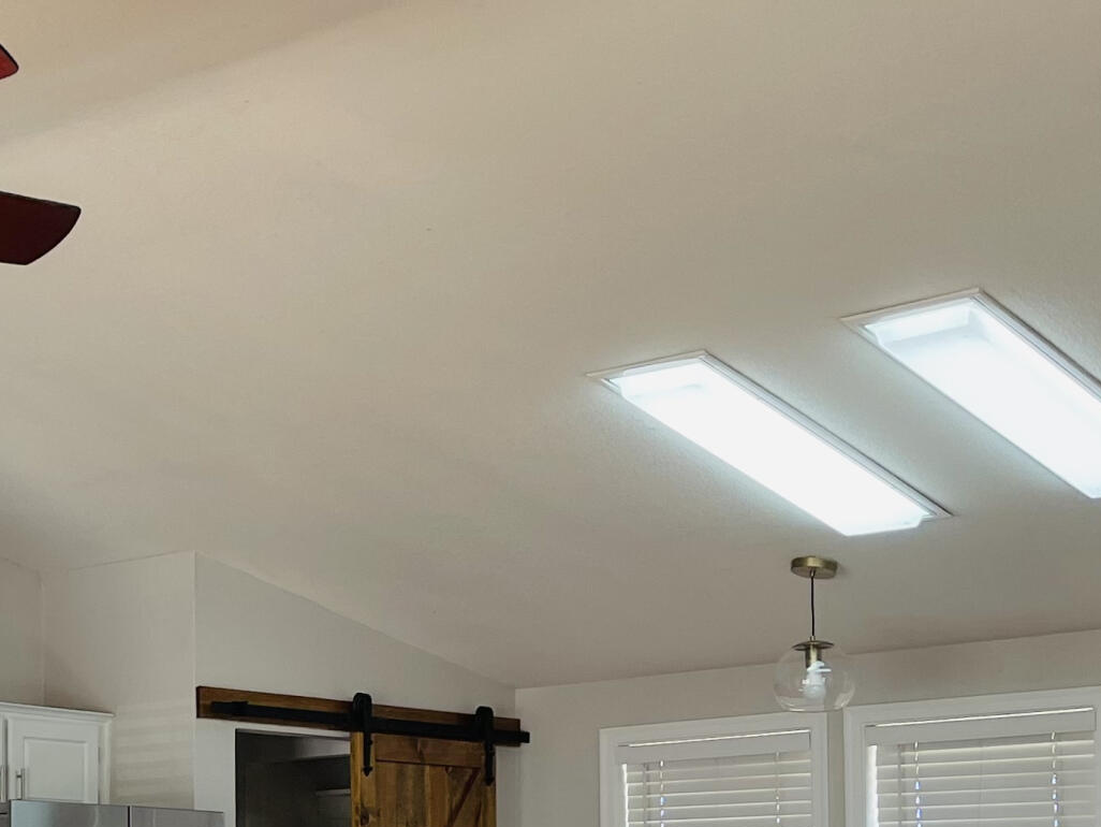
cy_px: 865
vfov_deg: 18.8
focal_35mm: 76
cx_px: 73
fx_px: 2418
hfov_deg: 24.8
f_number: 1.6
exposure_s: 1/120
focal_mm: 5.1
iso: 80
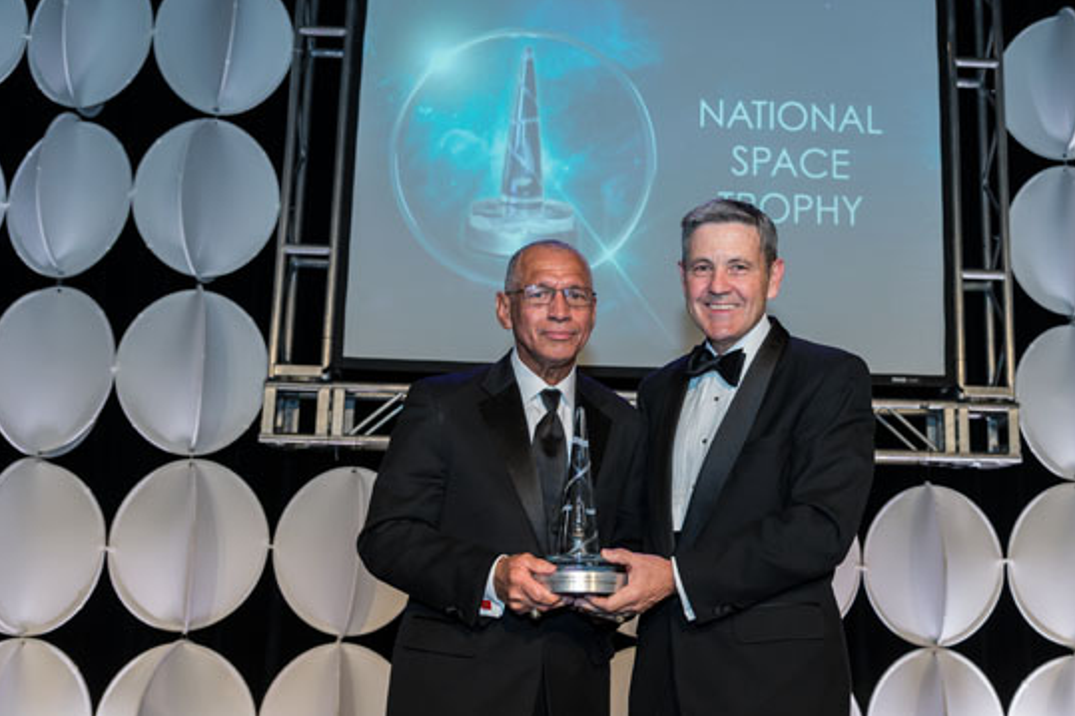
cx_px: 632
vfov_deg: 35.0
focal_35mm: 38
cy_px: 371
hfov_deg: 50.5
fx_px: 1134
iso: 1600
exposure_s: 1/90
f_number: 5.6
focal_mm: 32
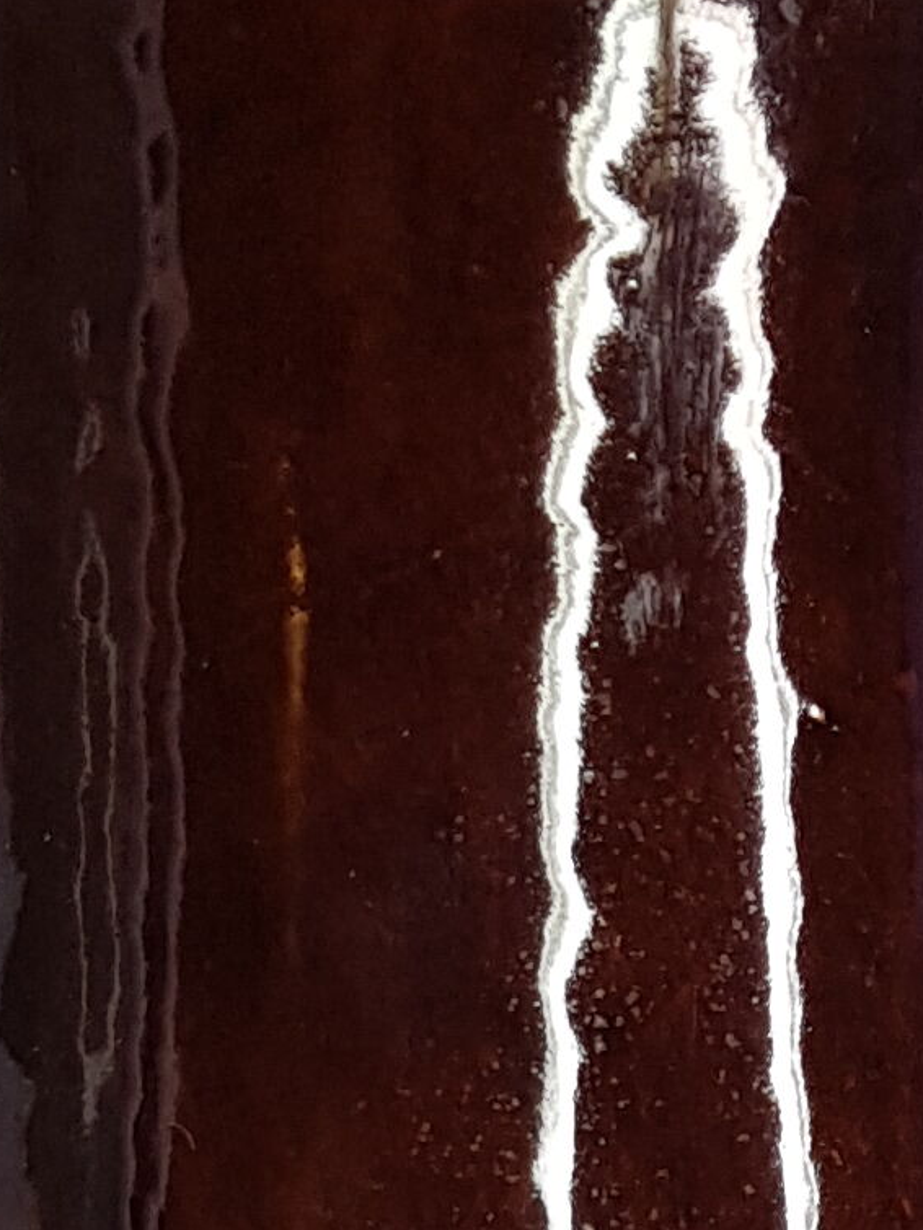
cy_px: 2617
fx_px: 4939
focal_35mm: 139
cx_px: 329
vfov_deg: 12.2
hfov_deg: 10.7
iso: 50
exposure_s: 1/100
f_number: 1.7
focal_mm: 4.2
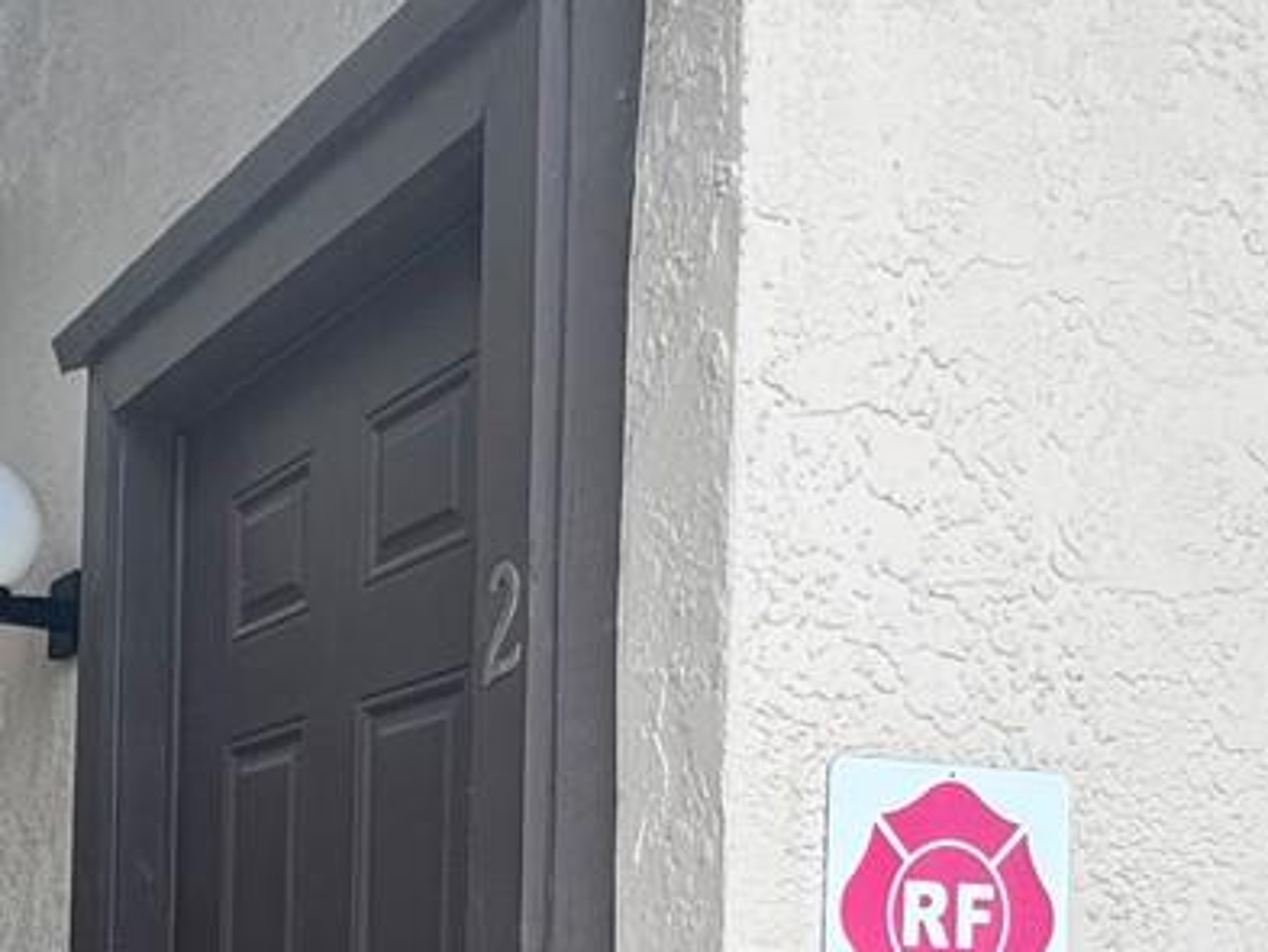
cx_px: 0
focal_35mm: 57
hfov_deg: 31.3
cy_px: 1004
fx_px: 2089
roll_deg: -2.2
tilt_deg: -0.4
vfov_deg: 24.2
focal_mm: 2.22
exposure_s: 1/459
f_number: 2.2
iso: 40
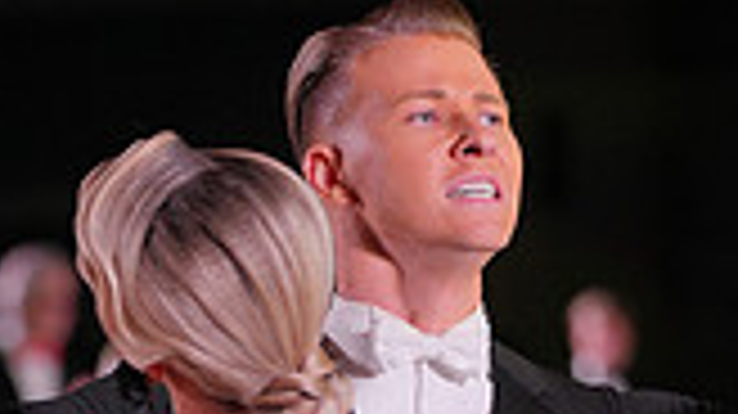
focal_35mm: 425
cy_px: 891
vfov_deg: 2.8
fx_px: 8311
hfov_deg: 5.1
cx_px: 218
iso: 800
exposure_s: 1/400
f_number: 2.8
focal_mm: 115
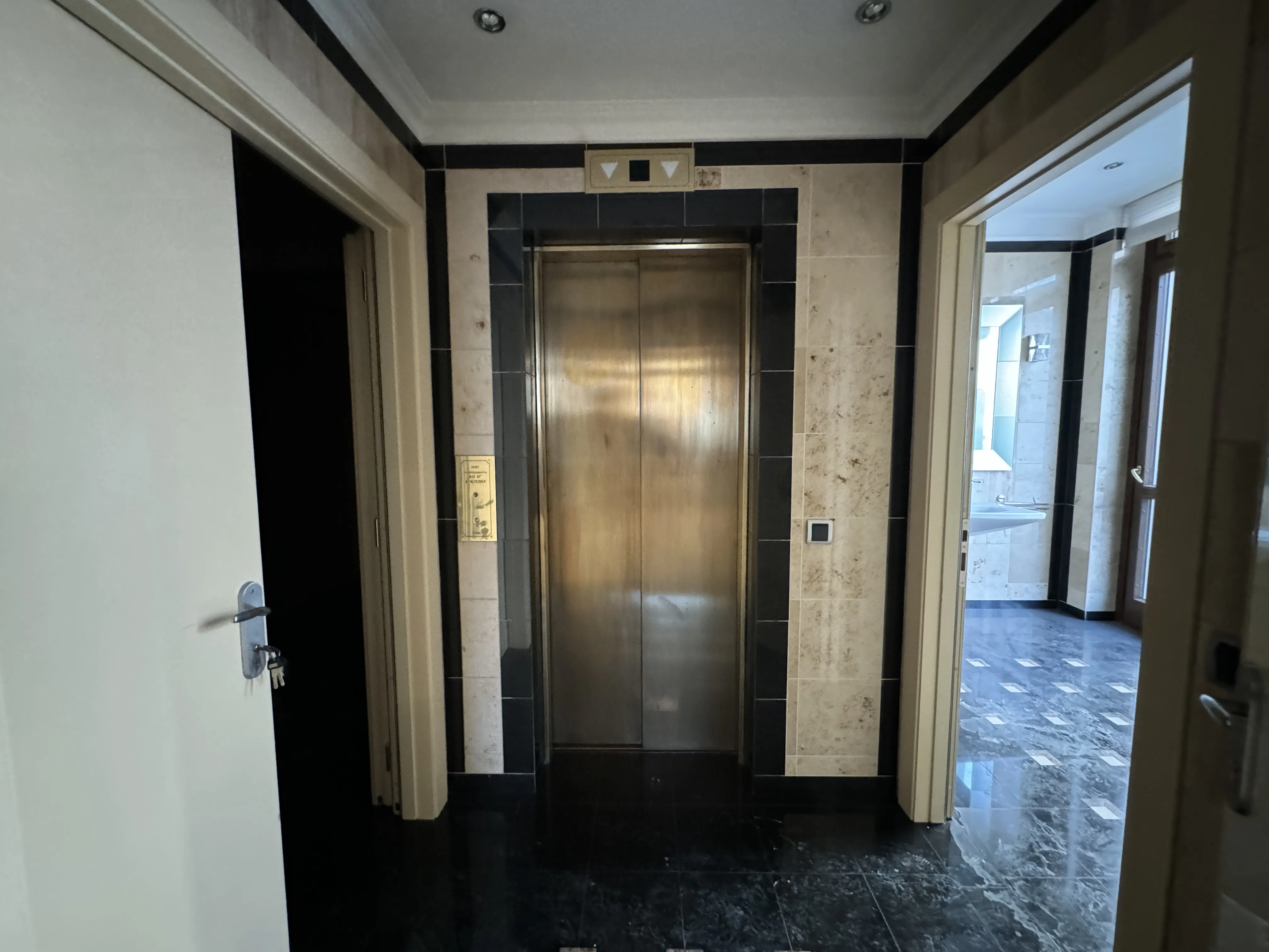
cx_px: 634
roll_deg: +0.3
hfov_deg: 102.1
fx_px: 513
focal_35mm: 14
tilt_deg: -5.1
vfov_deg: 85.7
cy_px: 476
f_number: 2.2
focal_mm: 2.22
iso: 1250
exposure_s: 1/25
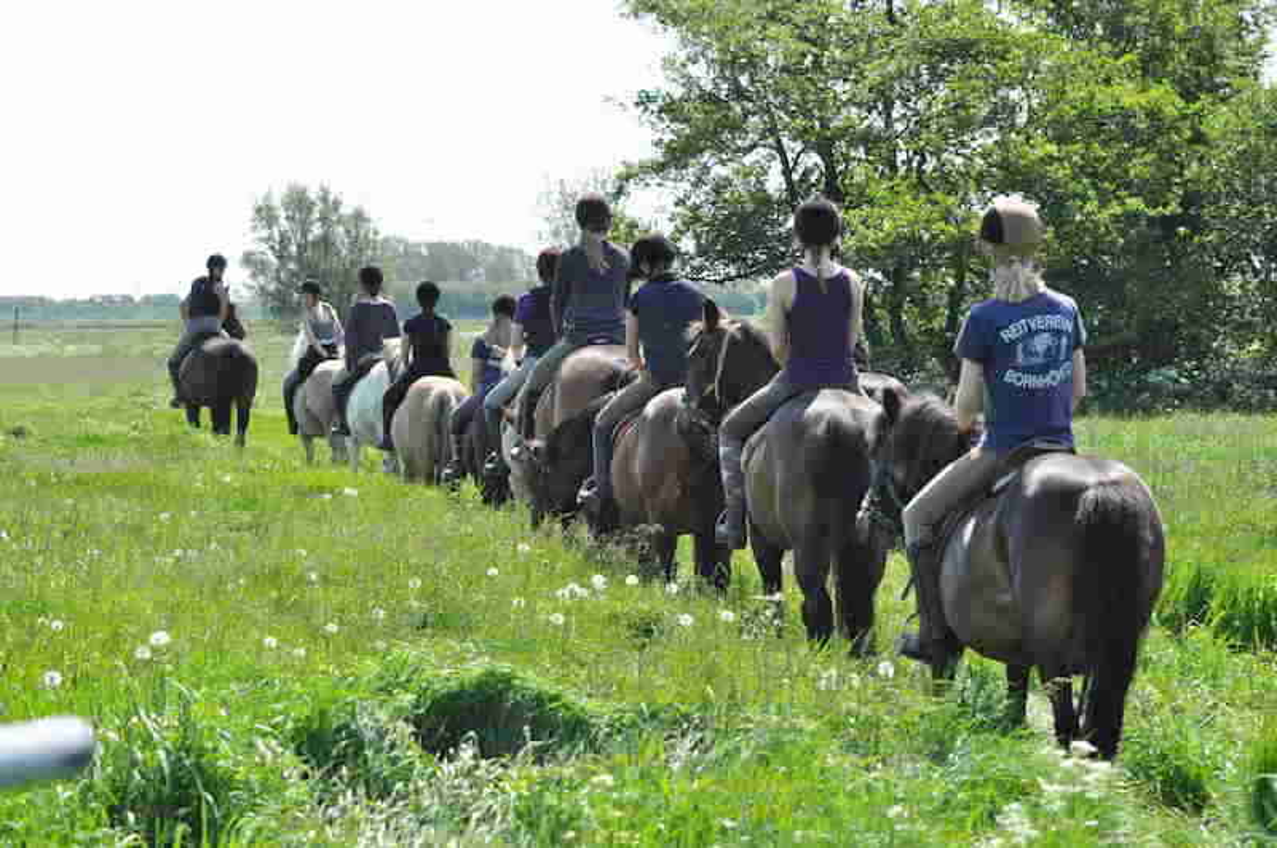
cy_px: 424
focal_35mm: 105
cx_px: 638
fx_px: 3719
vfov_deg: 13.0
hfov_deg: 19.5
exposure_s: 1/1250
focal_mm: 70
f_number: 5
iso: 400
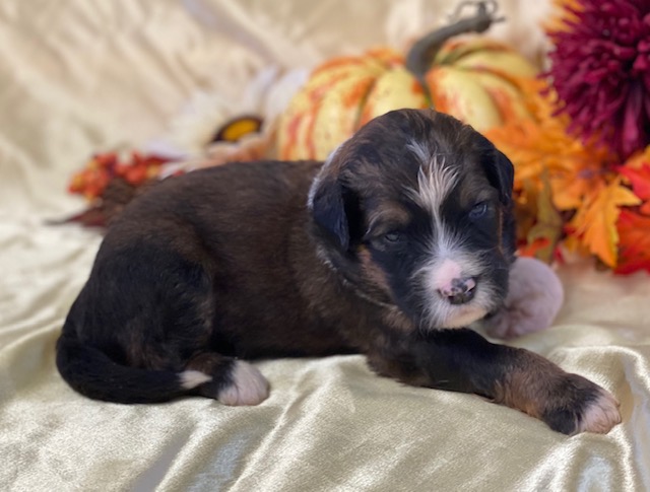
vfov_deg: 28.2
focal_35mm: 52
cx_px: 325
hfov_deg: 36.7
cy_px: 246
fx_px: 980
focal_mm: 6
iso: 200
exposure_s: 1/120
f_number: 2
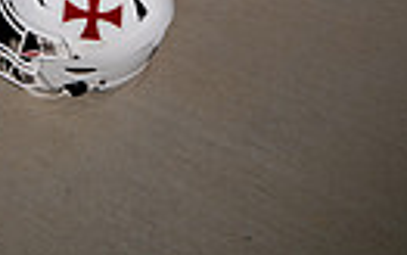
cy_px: -423
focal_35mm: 84
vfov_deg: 11.6
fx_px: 932
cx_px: 22
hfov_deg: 23.8
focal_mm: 24
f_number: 6.3
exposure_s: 1/250
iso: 100
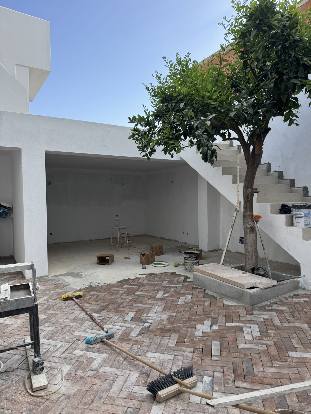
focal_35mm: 24
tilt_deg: -1.4
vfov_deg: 71.6
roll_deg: +0.8
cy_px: 207
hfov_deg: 56.8
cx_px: 156
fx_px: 287
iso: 80
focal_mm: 6.76
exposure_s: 1/1767
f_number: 1.78
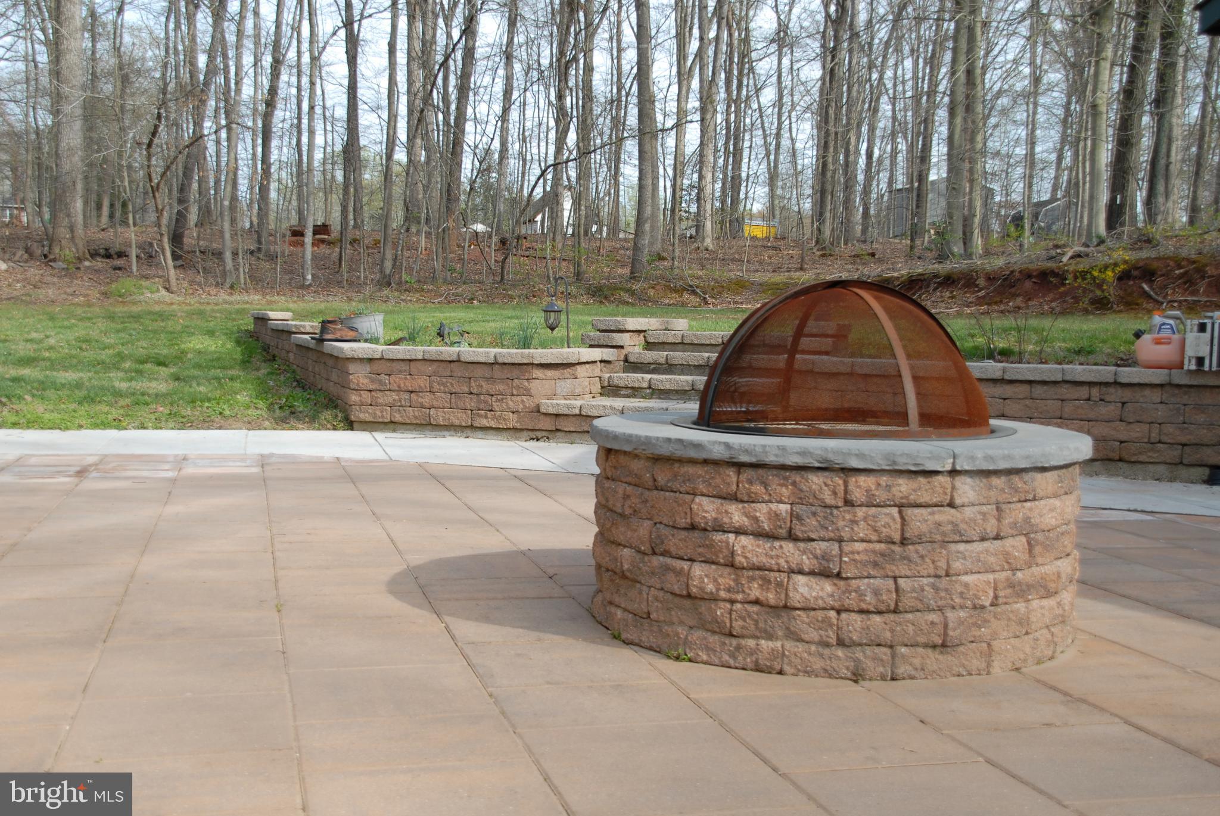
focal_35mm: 44
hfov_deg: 44.9
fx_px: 1476
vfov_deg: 30.9
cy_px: 408
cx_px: 610
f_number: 6.3
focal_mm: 29
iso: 100
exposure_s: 1/160
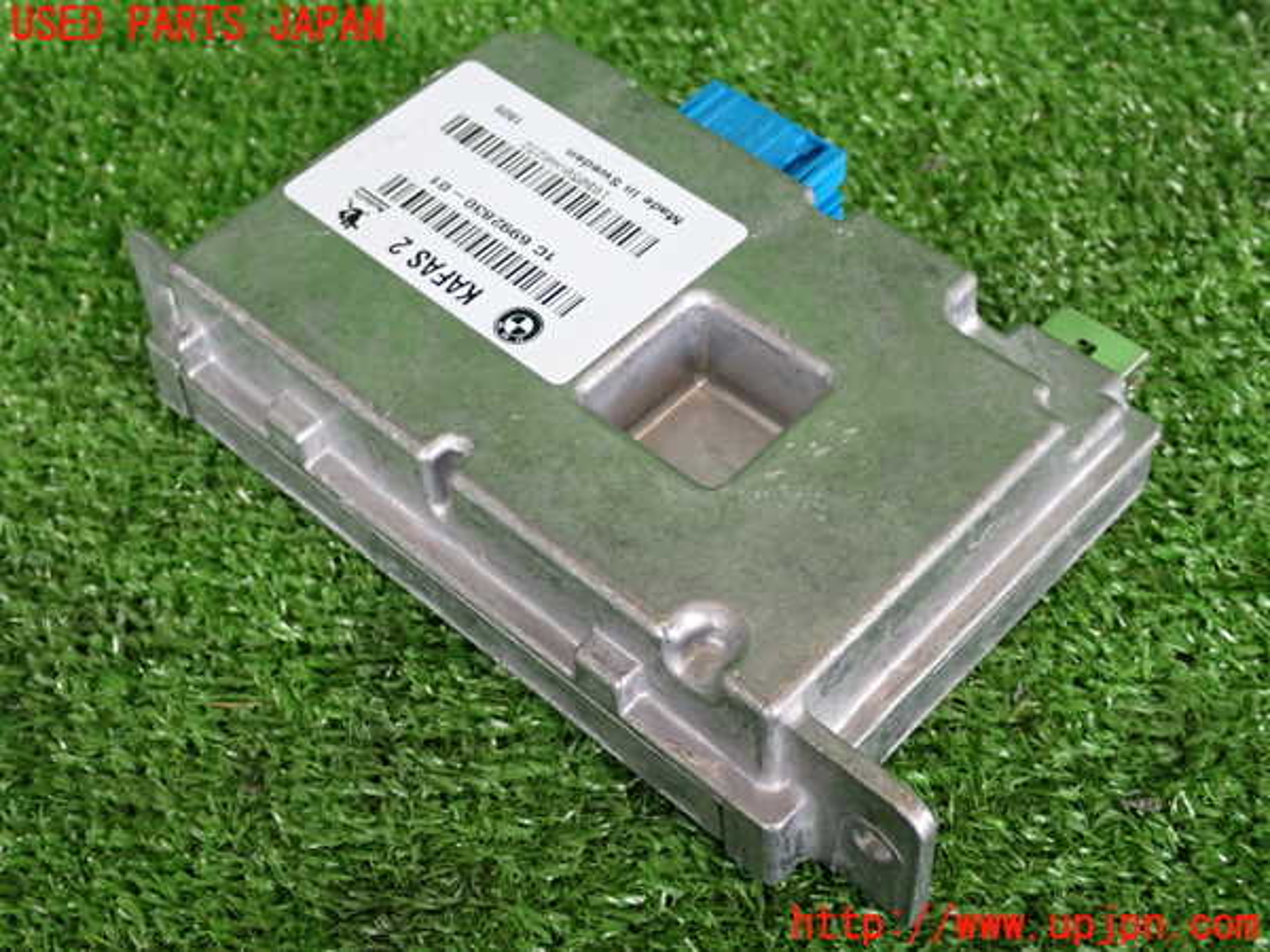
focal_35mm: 50
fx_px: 1834
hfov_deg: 38.2
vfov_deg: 29.1
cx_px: 635
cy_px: 476
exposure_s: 1/60
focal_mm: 9.01
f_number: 3.2
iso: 400
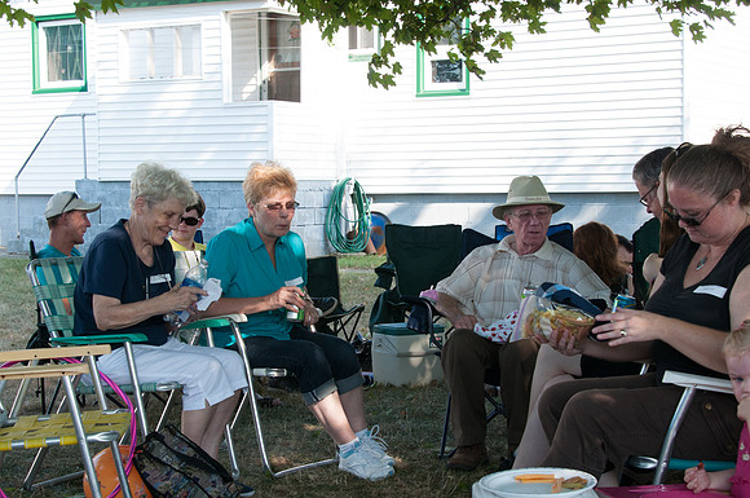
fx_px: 1373
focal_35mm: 66
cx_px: 375
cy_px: 249
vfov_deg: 20.6
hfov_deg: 30.6
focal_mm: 44
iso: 500
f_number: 8
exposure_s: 1/250
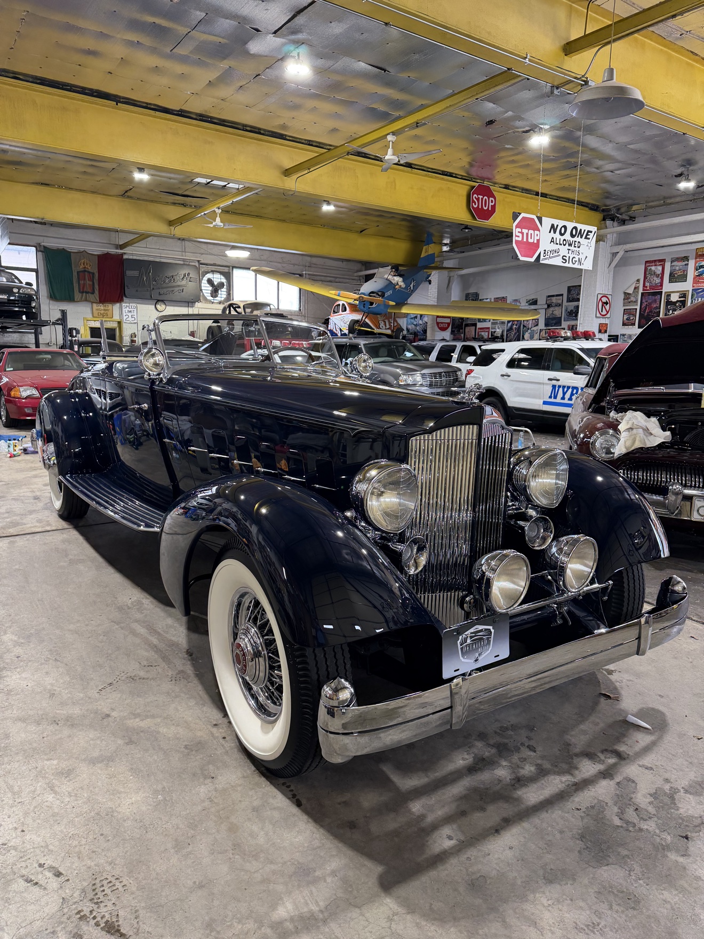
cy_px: 470
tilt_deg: -10.2
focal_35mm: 24
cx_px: 352
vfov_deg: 71.6
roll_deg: -0.2
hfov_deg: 56.8
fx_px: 651
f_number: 1.78
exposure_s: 1/60
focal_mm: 6.76
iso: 200
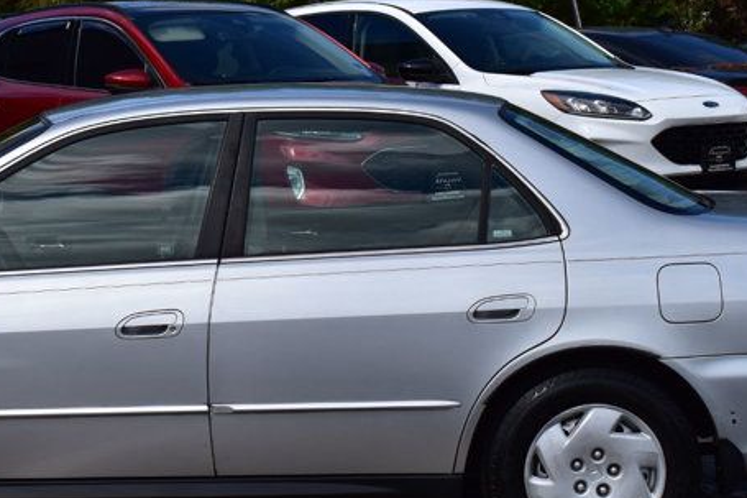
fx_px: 2240
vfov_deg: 12.7
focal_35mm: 108
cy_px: 265
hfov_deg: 18.7
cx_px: 138
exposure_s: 1/500
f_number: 11
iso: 200
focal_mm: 32
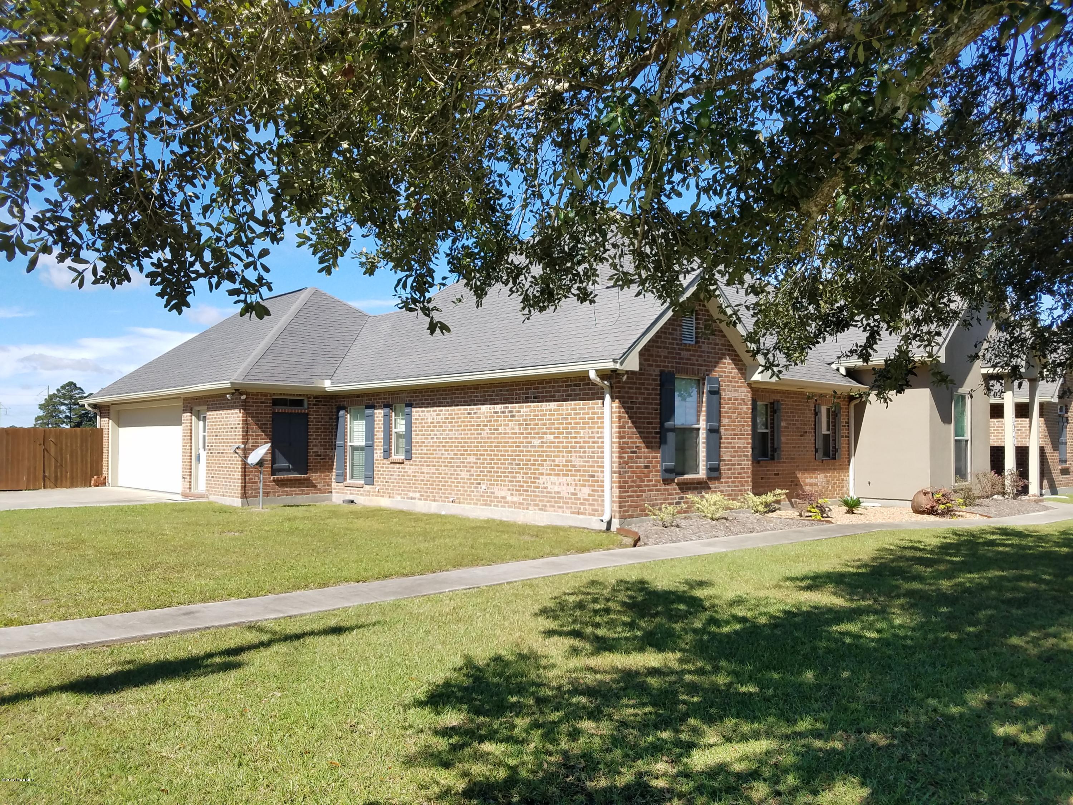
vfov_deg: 53.1
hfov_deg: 67.3
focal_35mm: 26
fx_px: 806
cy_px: 402
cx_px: 536
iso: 50
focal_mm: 4.2
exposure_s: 1/1928
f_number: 1.7
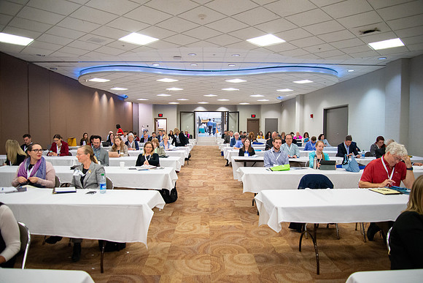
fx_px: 282
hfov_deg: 73.7
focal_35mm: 24
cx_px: 212
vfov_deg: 53.2
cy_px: 142
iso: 4000
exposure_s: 1/200
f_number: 3.5
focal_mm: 24
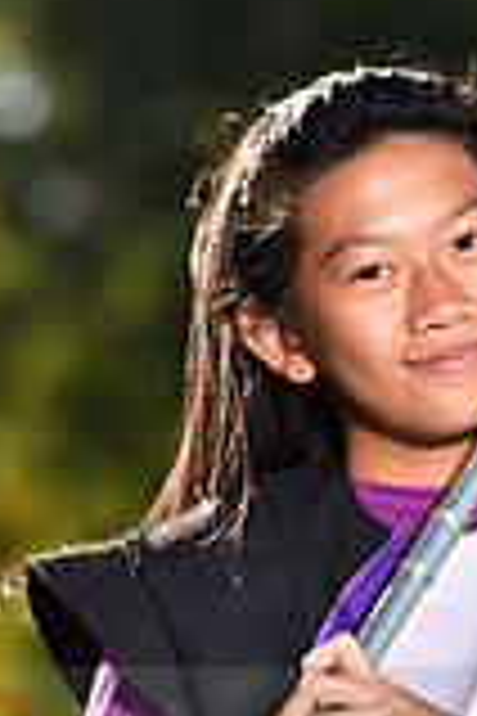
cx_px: 398
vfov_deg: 2.8
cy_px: 730
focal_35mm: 731
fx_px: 14527
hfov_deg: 1.9
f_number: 5
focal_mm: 200
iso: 80
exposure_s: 1/250
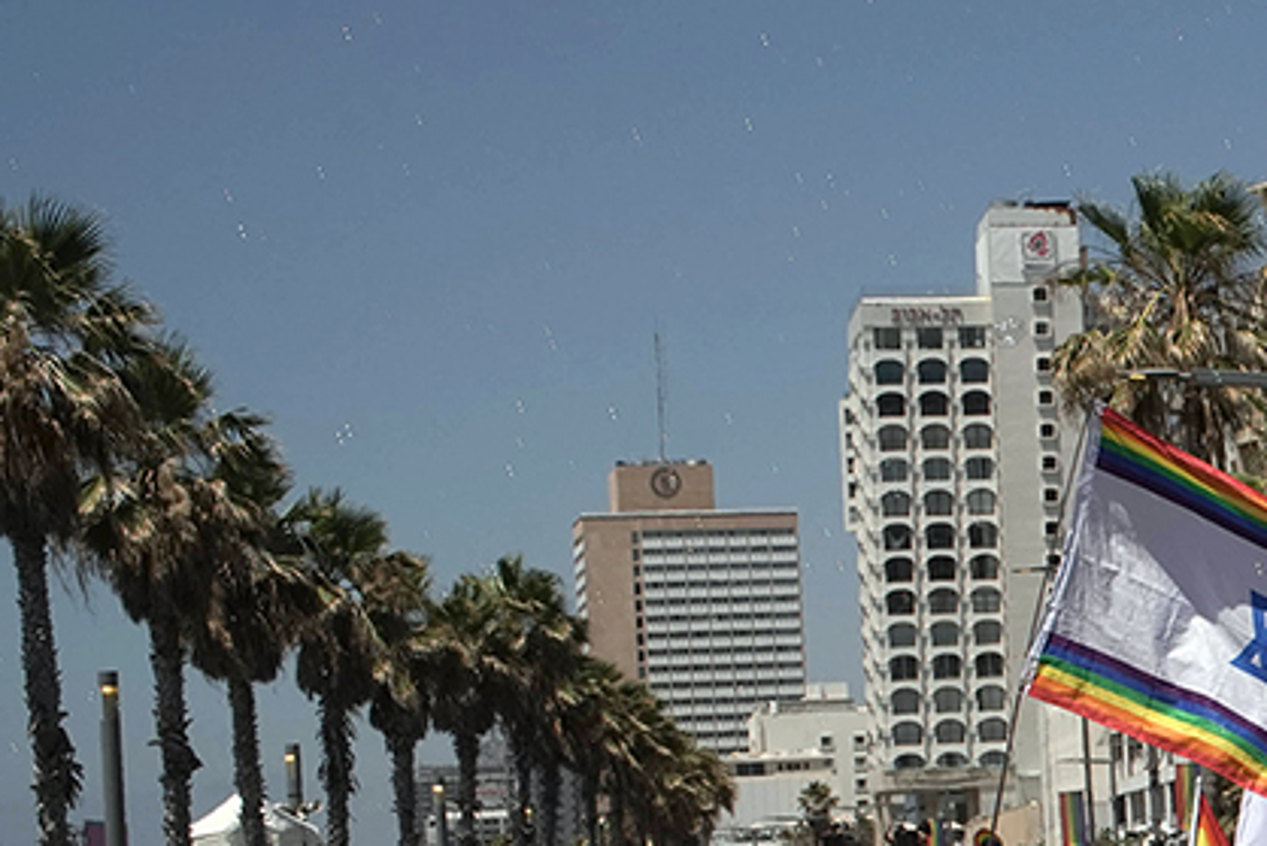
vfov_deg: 10.1
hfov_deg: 14.0
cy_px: 1020
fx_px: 4717
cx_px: 2067
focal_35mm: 134
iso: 500
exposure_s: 1/1250
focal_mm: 35
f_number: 14
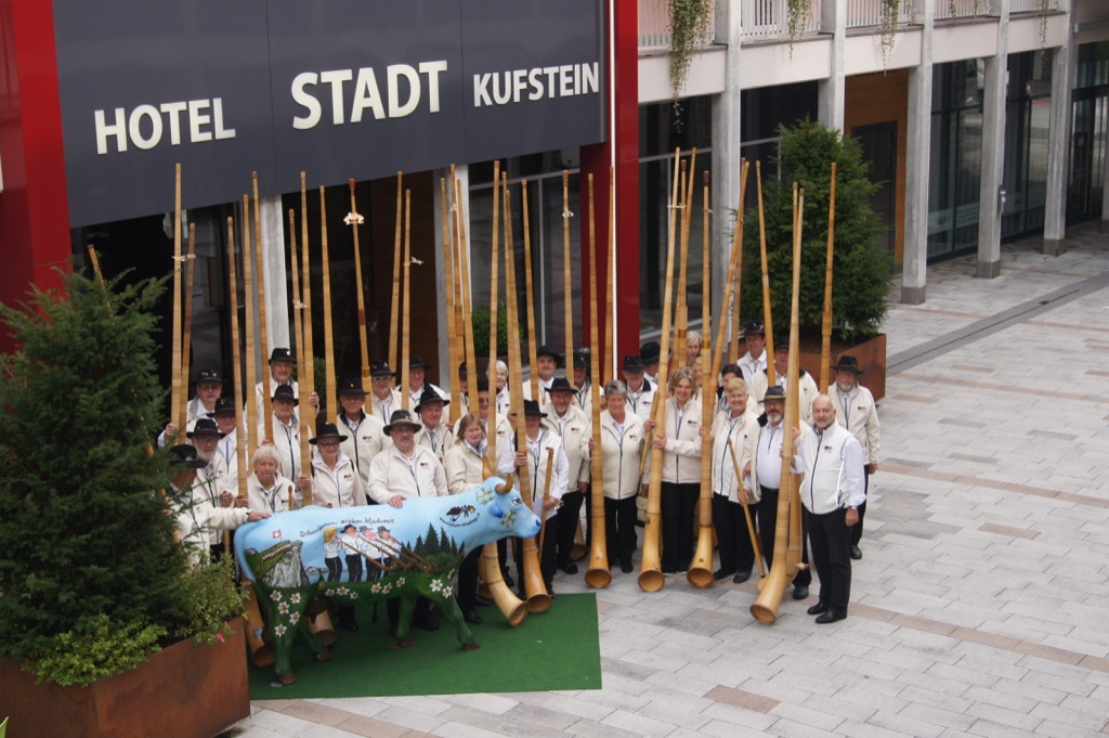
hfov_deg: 37.9
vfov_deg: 25.7
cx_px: 554
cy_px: 369
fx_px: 1616
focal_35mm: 52
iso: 200
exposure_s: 1/160
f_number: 8
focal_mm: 35
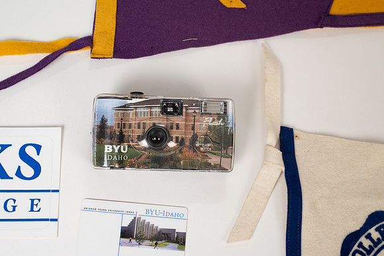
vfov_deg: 27.0
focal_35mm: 50
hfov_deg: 39.6
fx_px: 533
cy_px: 128
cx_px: 192
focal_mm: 50
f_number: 6.3
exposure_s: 1/125
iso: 200
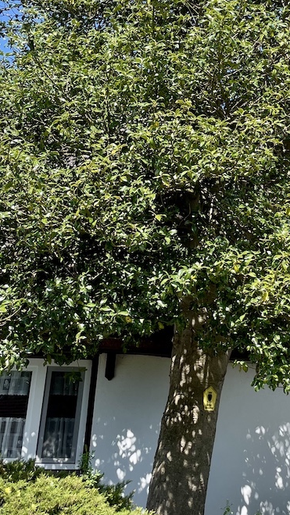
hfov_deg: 21.3
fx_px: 751
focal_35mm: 55
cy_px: 159
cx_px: 272
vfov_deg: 37.3
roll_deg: -1.4
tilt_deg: +20.1
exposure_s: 1/1092
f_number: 1.6
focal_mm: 4.2
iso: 32
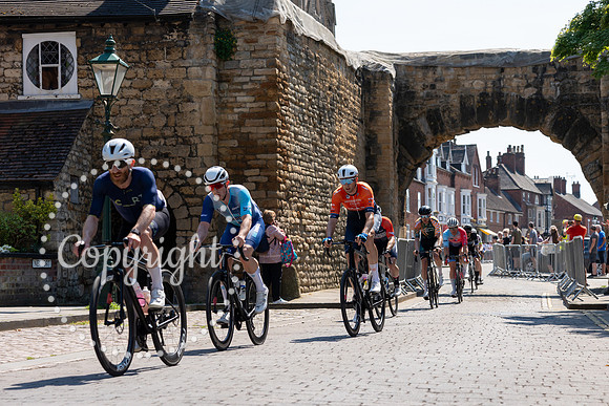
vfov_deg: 16.5
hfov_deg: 24.5
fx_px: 1402
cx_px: 304
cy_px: 203
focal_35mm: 83
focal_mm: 75
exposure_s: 1/800
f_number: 5
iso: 160
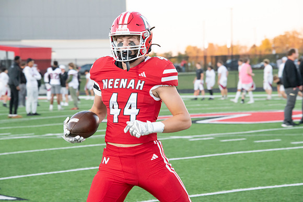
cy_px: 101
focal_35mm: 170
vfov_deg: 8.1
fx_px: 1431
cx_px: 152
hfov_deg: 12.1
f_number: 9
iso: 8000
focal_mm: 170
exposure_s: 1/400
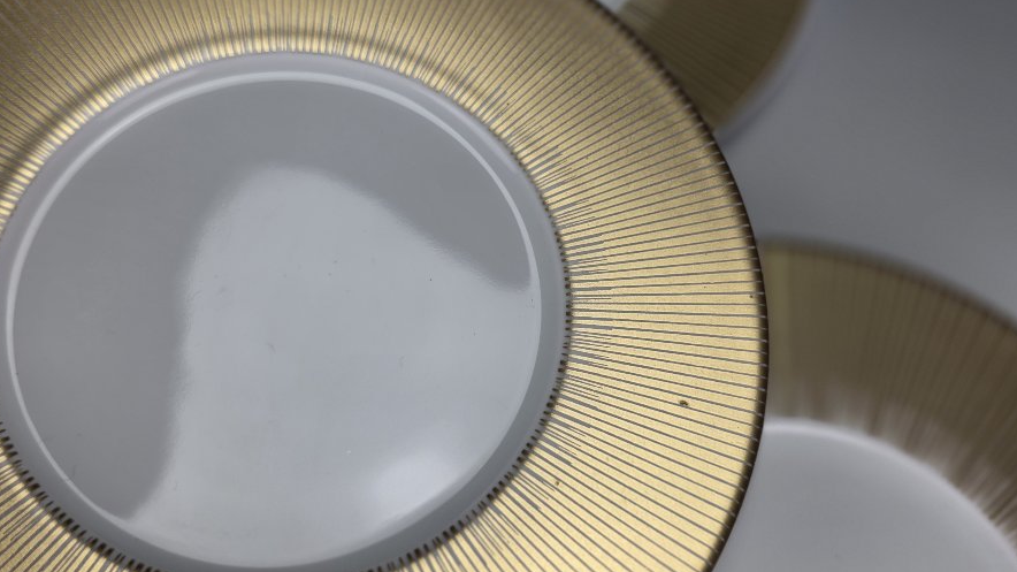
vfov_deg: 34.6
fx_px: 917
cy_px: 253
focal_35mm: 34
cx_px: 510
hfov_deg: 58.0
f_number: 1.7
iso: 20
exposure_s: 1/100
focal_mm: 6.3
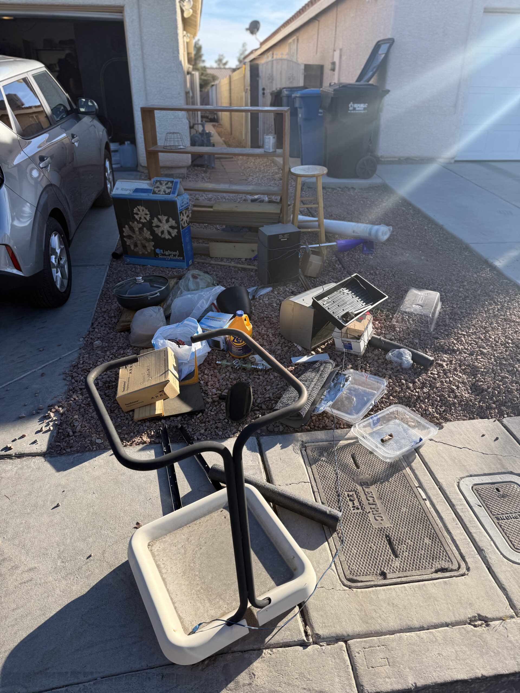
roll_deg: -2.1
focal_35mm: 24
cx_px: 260
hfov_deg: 56.8
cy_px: 346
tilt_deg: -27.3
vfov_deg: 71.6
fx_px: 481
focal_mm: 6.76
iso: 80
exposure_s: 1/2370
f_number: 1.78
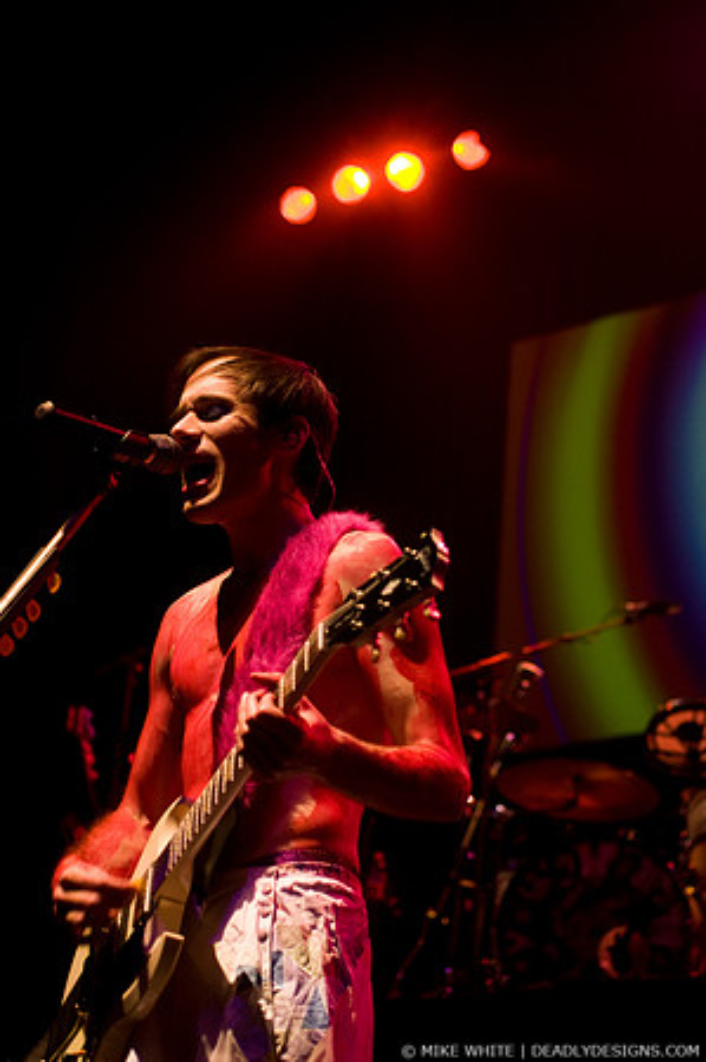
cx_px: 353
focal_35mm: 78
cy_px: 531
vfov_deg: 26.0
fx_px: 2300
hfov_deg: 17.5
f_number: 2.8
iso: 640
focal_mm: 52
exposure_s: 1/250
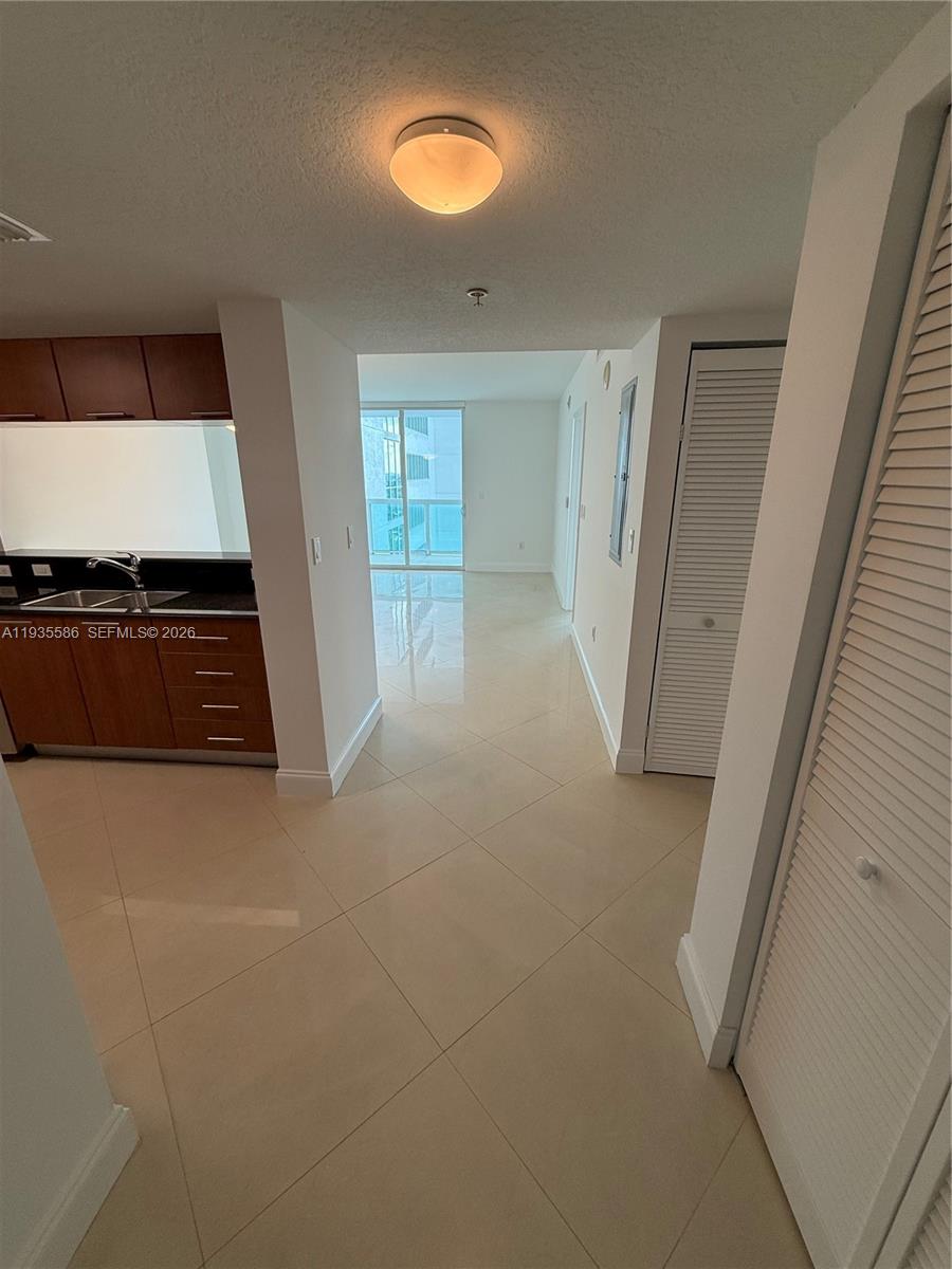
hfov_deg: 85.7
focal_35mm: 14
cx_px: 476
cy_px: 634
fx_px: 513
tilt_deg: -17.3
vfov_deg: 102.1
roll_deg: -1.0
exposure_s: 1/120
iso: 100
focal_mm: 2.22
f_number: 2.2
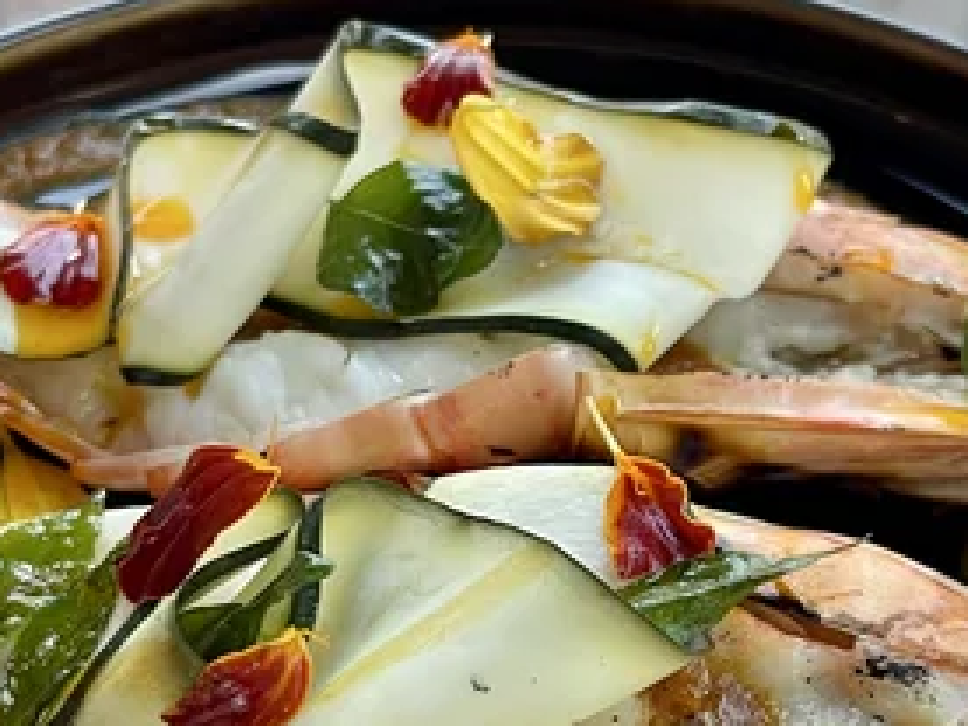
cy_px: 565
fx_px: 1957
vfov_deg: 20.8
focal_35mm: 70
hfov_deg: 27.8
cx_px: 465
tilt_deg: -46.2
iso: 80
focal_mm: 5.1
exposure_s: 1/50
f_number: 1.6
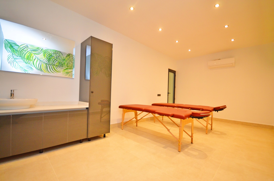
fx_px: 114
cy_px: 90
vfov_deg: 77.1
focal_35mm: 15
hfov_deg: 100.5
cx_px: 137
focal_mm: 10
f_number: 4
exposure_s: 1/60
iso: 640
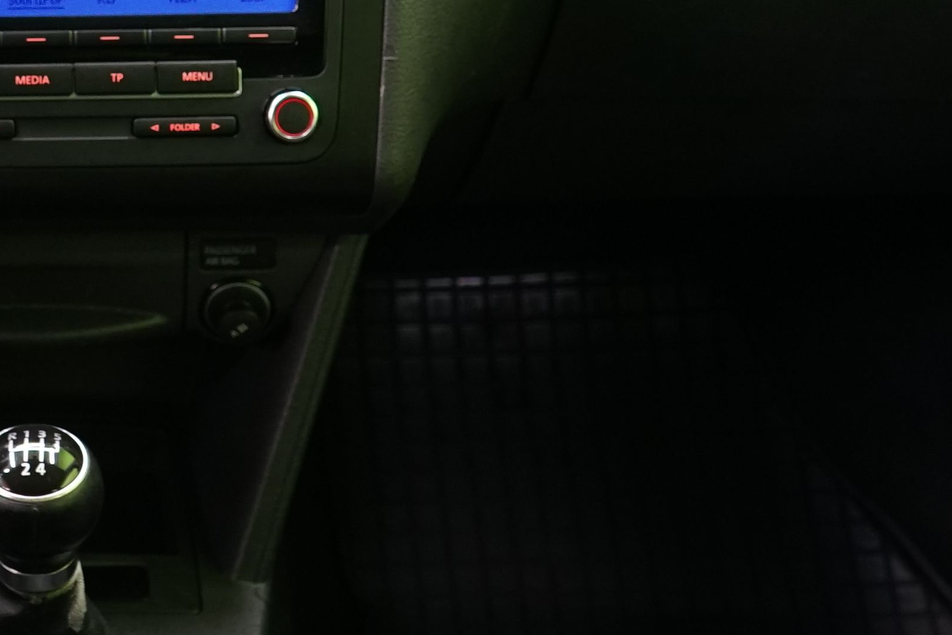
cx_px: 11
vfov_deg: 13.0
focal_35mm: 105
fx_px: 2777
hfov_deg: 18.9
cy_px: 123
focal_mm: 28
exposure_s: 1/13
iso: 800
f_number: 4
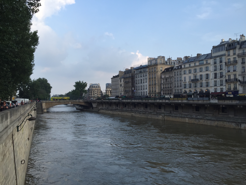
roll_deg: +0.0
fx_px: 206
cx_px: 123
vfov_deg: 48.2
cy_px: 92
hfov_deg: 61.7
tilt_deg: +3.2
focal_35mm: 29
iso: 32
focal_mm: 4.15
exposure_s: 1/514
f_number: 2.2
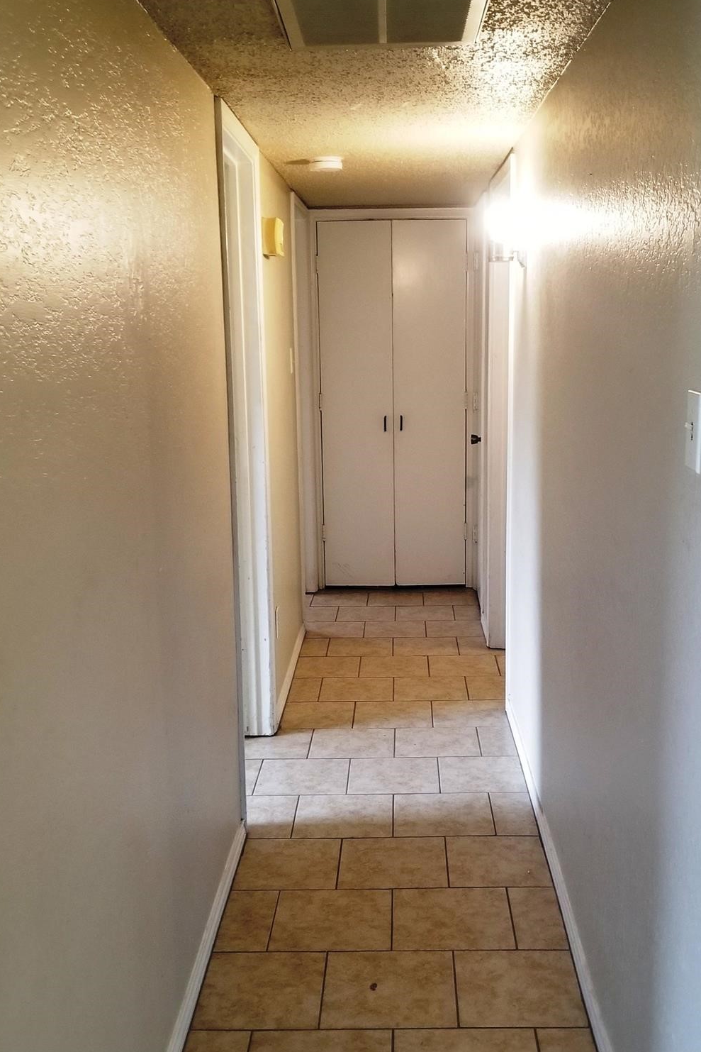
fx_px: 818
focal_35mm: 28
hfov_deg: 46.4
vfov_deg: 65.5
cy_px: 523
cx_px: 366
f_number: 1.7
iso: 200
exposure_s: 1/60
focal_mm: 4.3
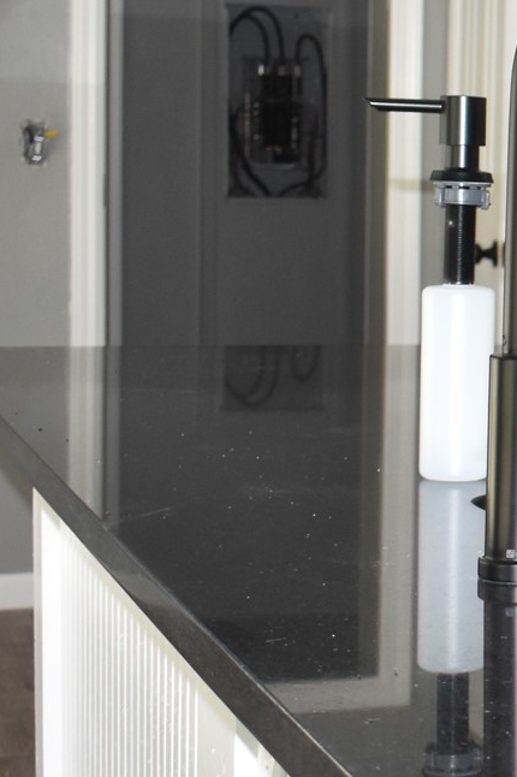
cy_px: 381
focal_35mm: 111
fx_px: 2394
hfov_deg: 11.0
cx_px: 1109
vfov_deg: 18.4
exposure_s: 1/100
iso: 800
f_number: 5
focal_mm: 22
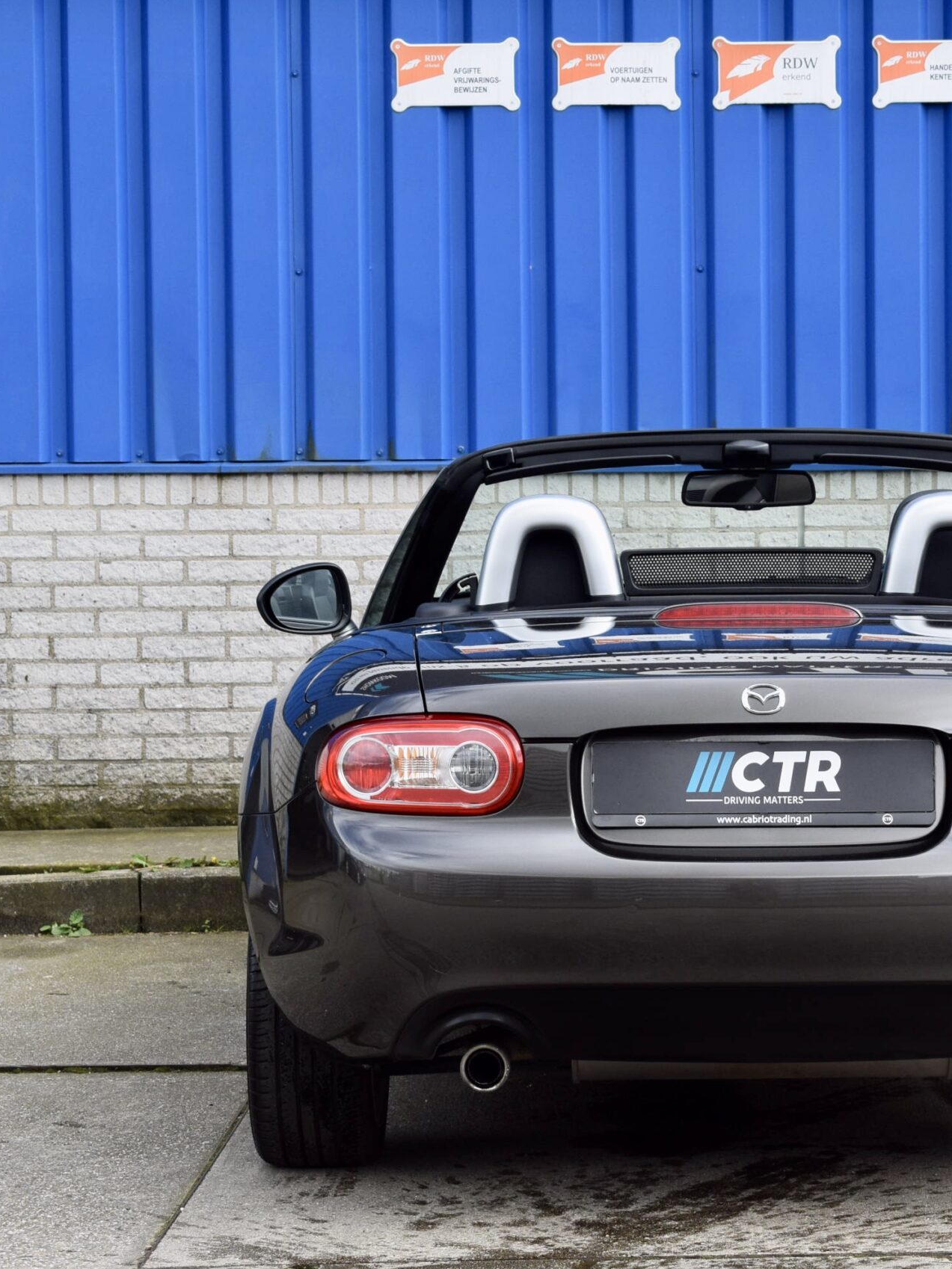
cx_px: 761
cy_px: 638
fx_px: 4390
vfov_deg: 16.5
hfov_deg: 12.3
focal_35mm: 120
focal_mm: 55
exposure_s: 1/250
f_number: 8
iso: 400
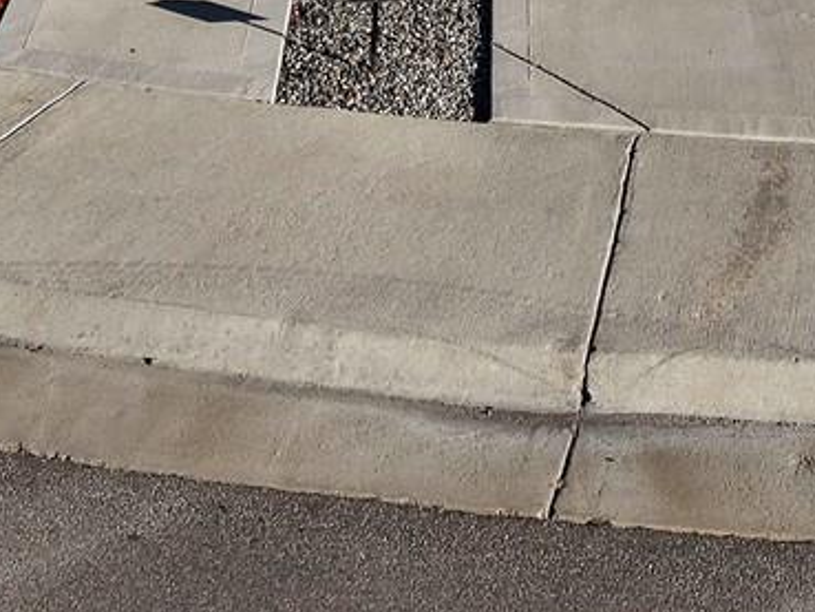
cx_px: 548
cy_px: -517
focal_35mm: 104
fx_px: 2449
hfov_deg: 18.8
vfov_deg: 12.8
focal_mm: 8.67
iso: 120
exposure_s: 1/1500
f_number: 1.8
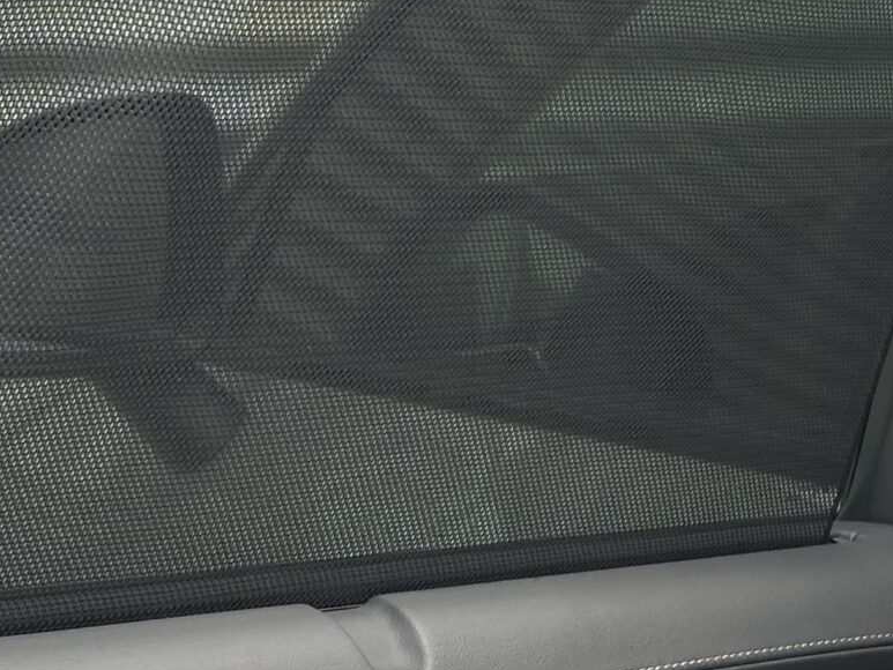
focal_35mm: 159
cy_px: 359
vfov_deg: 9.3
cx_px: 767
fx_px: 4102
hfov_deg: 12.3
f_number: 1.78
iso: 64
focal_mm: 6.86
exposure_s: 1/456
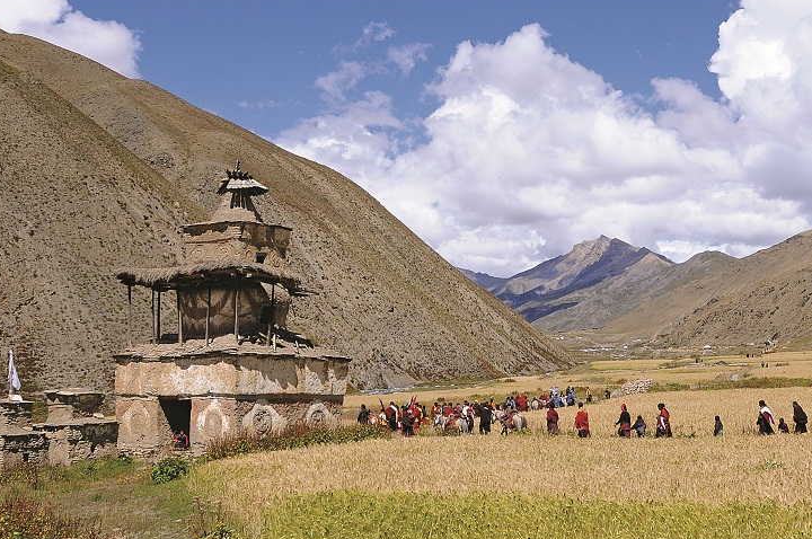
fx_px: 1014
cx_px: 558
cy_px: 152
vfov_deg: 29.4
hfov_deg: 42.9
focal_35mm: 45
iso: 320
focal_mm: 18
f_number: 4.5
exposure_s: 1/3200
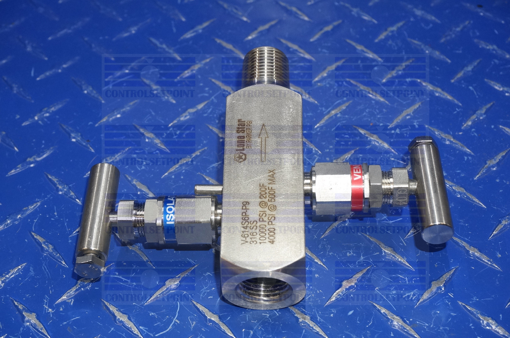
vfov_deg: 22.5
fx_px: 849
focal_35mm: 60
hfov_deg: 33.4
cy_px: 169
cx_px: 255
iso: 800
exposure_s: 1/60
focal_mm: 40
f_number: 9
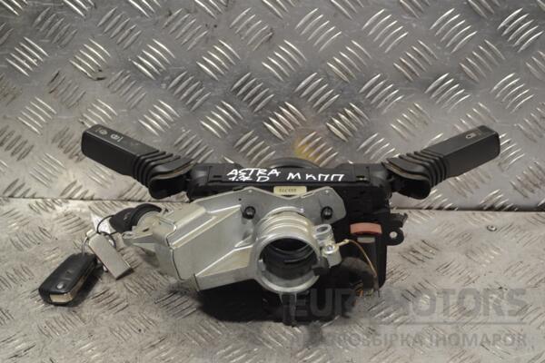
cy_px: 182
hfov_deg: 33.4
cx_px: 272
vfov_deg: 22.6
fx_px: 908
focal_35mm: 60
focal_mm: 40
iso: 180
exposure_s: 1/30
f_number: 5.3
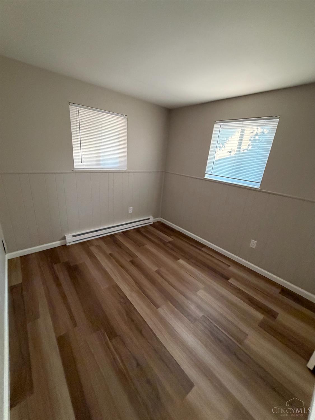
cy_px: 210
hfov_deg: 85.7
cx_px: 158
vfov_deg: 102.0
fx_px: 170
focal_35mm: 14
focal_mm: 2.22
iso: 400
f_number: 2.2
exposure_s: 1/60
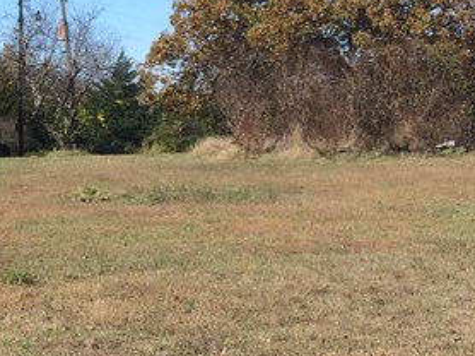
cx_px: -342
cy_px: 181
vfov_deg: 13.8
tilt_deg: -1.5
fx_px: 1467
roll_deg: +0.9
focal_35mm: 107
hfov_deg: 16.0
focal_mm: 4.15
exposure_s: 1/1866
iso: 32
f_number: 2.2
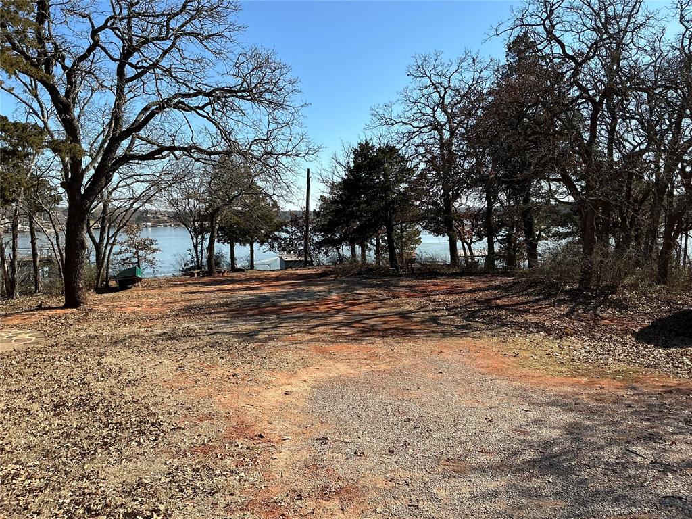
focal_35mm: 28
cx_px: 346
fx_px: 560
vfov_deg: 49.7
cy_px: 260
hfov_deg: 63.4
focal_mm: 3
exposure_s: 1/1342
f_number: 1.8
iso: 25
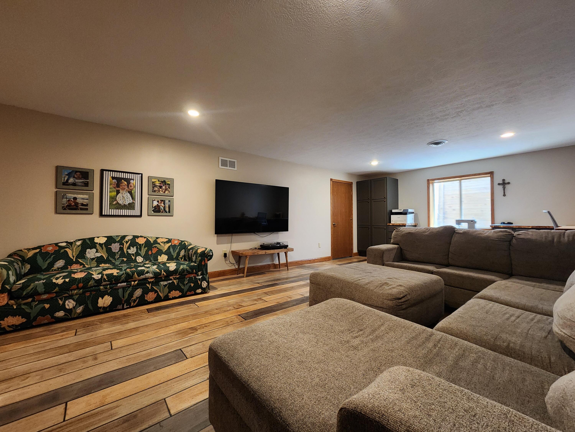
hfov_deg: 106.2
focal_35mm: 13
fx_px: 216
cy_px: 216
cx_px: 288
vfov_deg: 89.9
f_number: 2.2
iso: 500
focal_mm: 2.2
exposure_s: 1/30
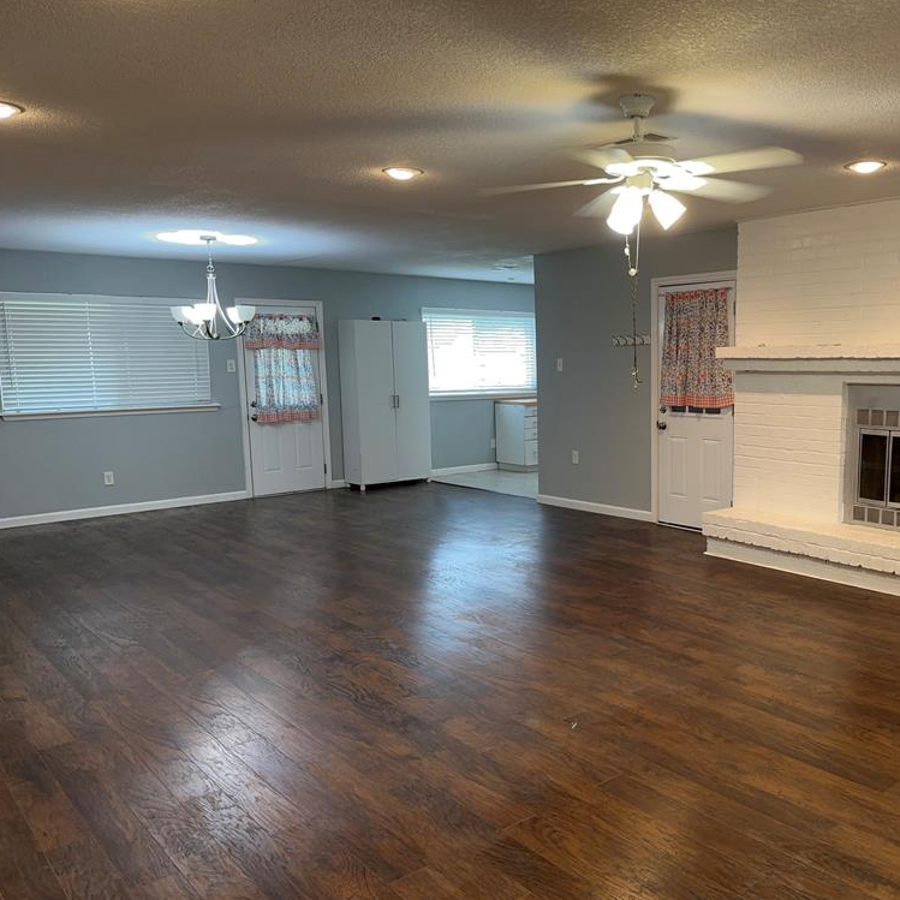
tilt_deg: -7.3
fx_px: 853
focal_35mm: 29
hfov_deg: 54.5
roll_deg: +0.9
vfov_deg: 55.6
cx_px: 601
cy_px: 454
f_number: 1.78
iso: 160
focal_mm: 6.86
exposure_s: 1/60
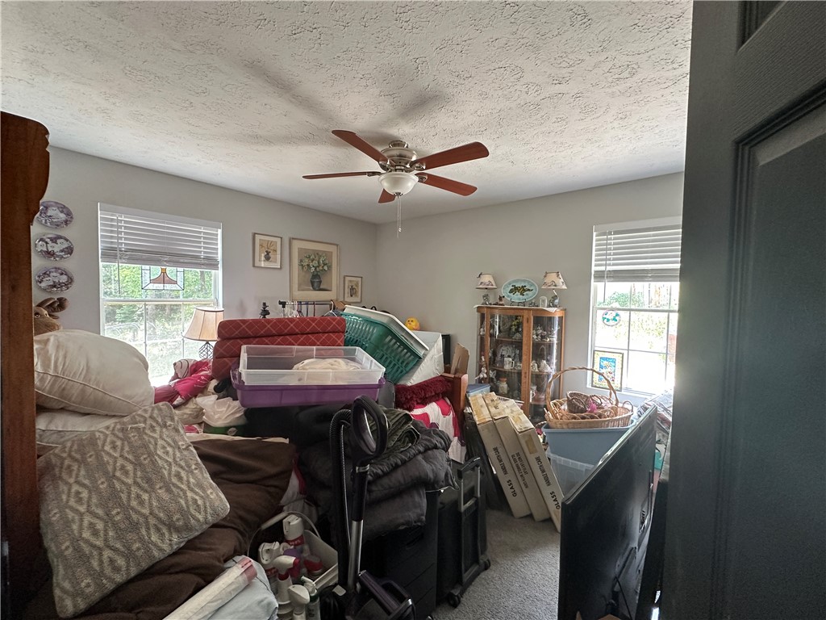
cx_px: 413
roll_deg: -1.3
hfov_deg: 102.1
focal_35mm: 14
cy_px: 310
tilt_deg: -1.0
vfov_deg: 85.7
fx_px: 334
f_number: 2.2
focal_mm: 2.22
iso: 320
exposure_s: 1/97
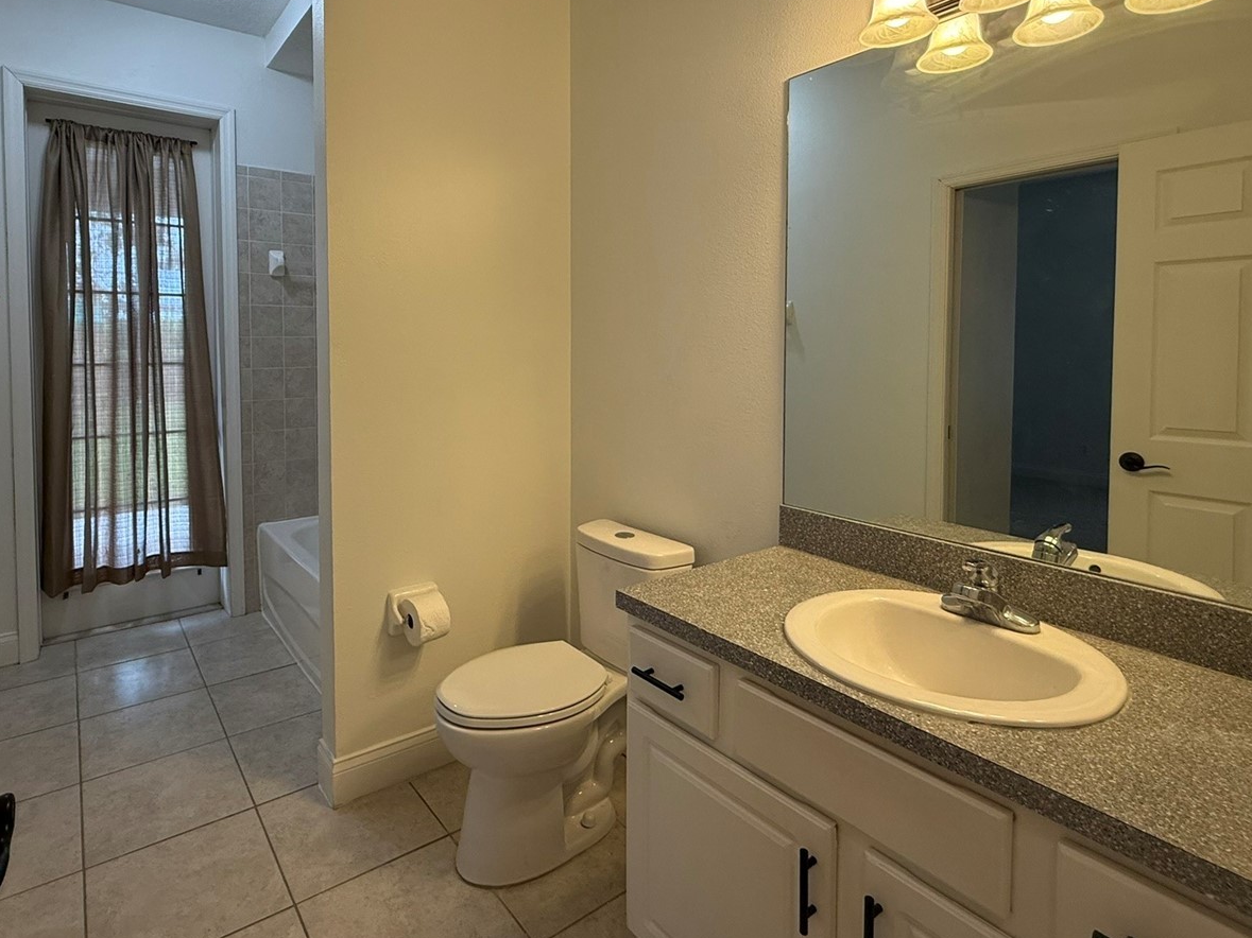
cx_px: 539
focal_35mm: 19
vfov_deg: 67.9
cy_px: 366
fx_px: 687
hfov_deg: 84.2
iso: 160
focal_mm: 2.22
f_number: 2.2
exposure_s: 1/120
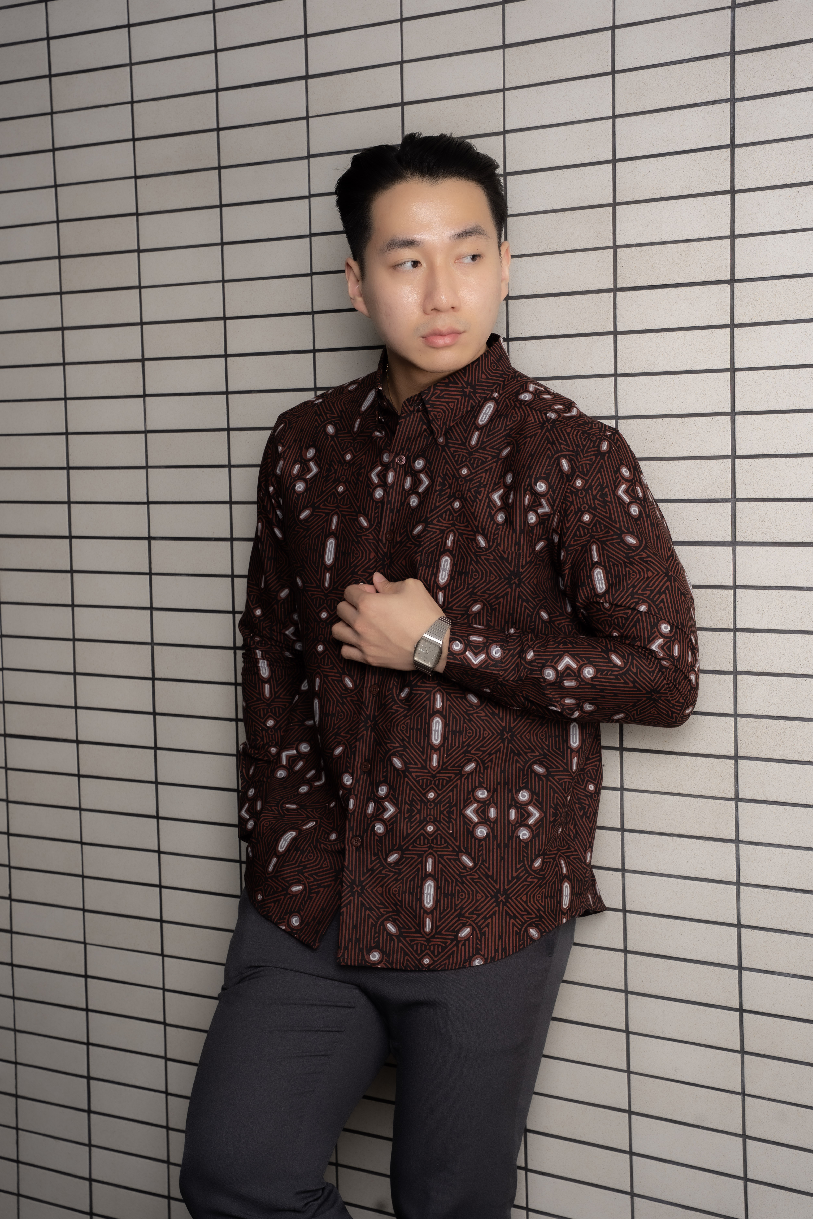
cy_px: 610
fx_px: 1948
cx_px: 406
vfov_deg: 34.8
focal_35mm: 58
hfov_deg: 23.6
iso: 200
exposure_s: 1/125
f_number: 8
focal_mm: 57.5
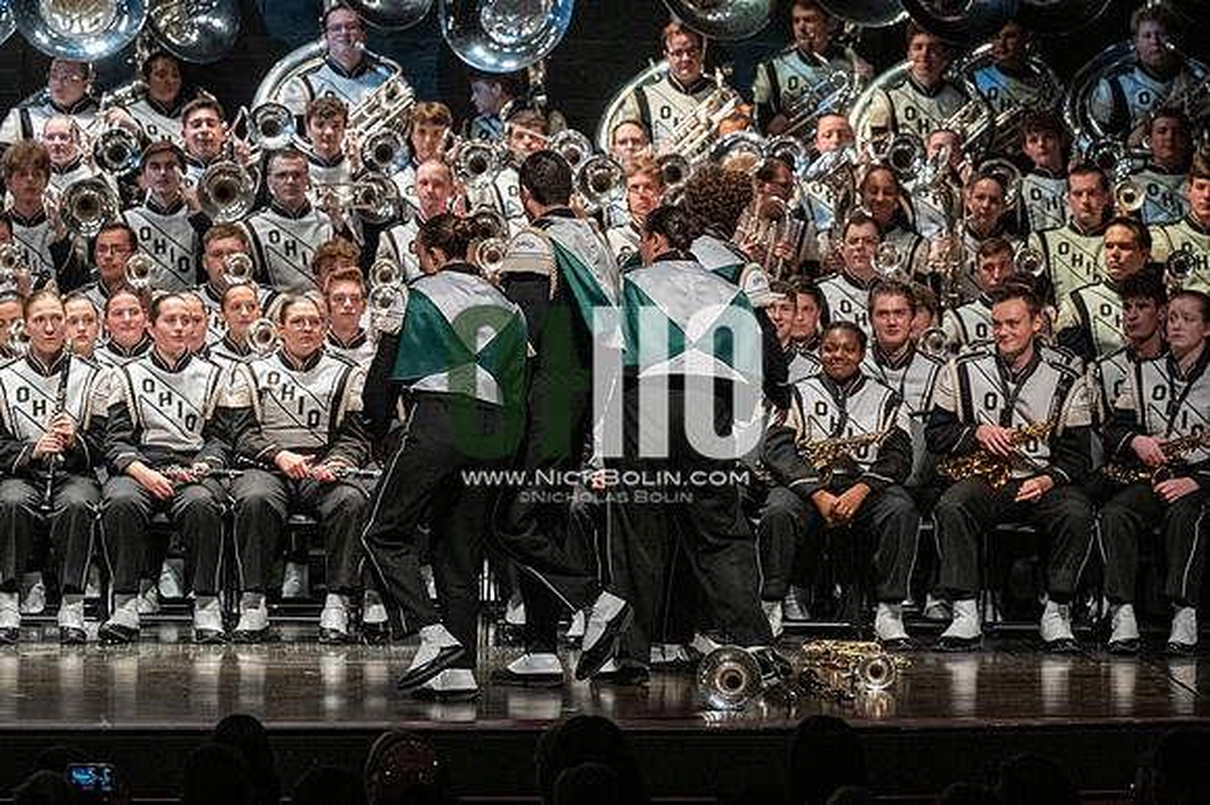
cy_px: 402
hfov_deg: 9.2
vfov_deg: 6.1
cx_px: 605
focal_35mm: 225
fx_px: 7558
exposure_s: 1/500
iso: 4000
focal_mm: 150
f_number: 4
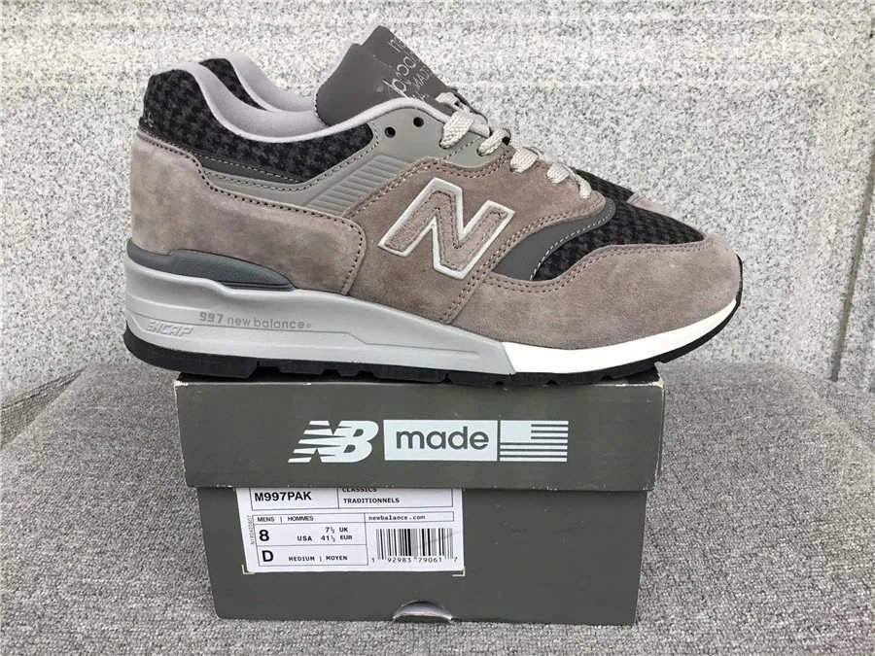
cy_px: 328
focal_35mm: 31
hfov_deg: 58.4
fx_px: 784
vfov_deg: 45.4
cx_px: 438
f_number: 2.4
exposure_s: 1/100
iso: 32
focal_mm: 3.3
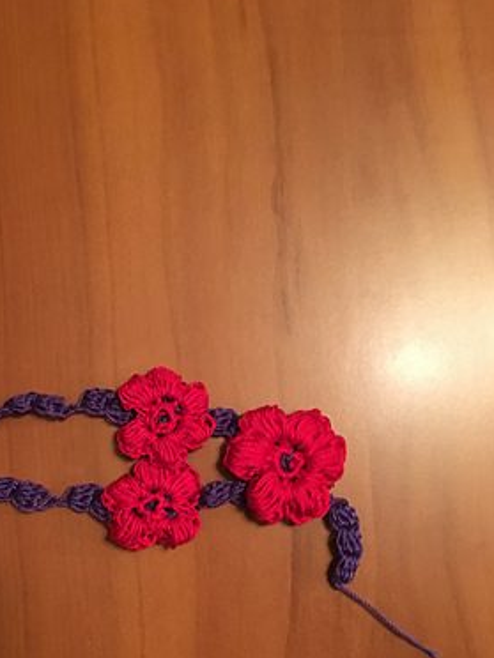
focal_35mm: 39
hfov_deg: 36.6
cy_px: 426
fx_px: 742
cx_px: 180
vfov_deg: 47.3
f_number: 2.2
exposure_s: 1/15
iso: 250
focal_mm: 4.15
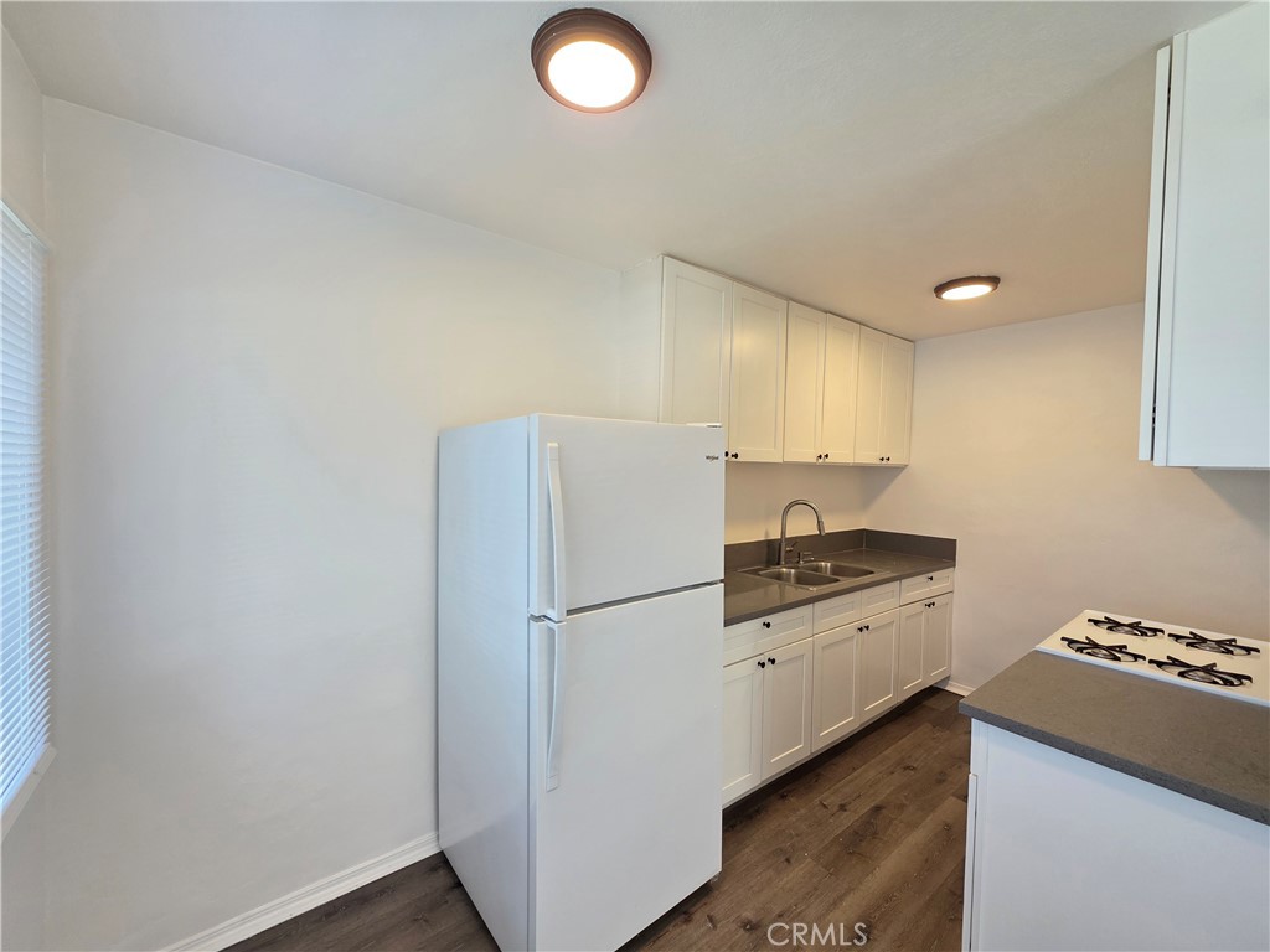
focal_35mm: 13
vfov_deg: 89.9
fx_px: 477
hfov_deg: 106.2
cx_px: 635
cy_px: 476
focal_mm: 2.2
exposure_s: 1/120
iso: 200
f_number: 1.9
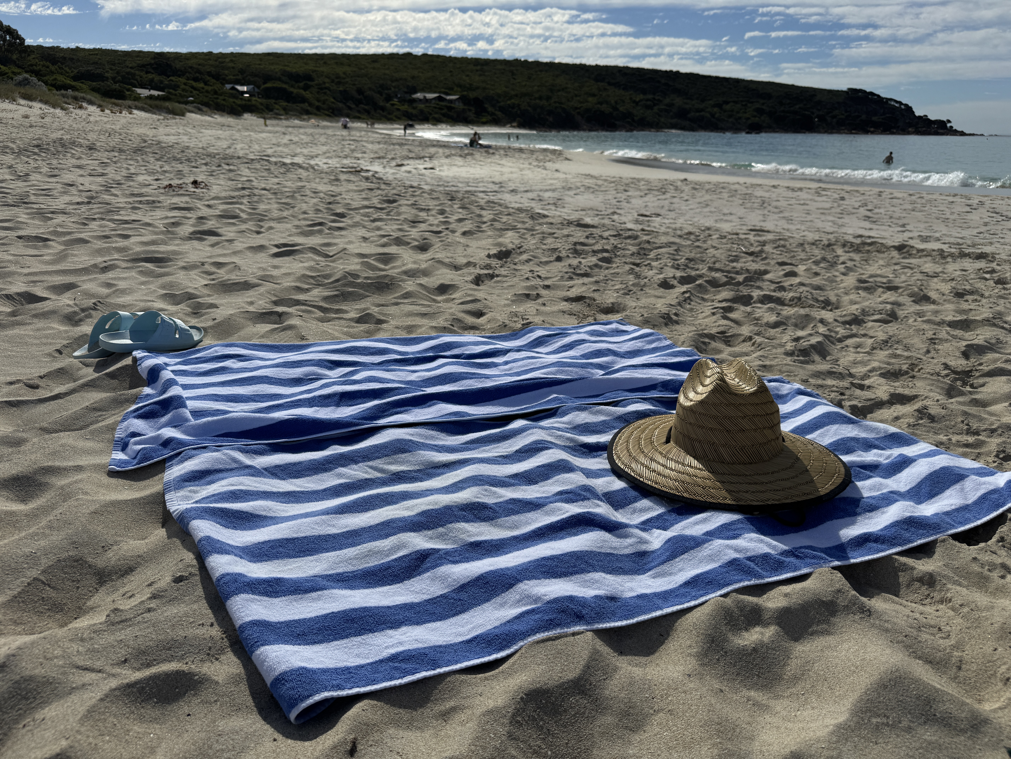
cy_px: 380
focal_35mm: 24
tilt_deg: -20.8
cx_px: 506
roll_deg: -0.6
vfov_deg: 56.8
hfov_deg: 71.6
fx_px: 701
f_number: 1.78
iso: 80
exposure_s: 1/12346
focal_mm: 6.76
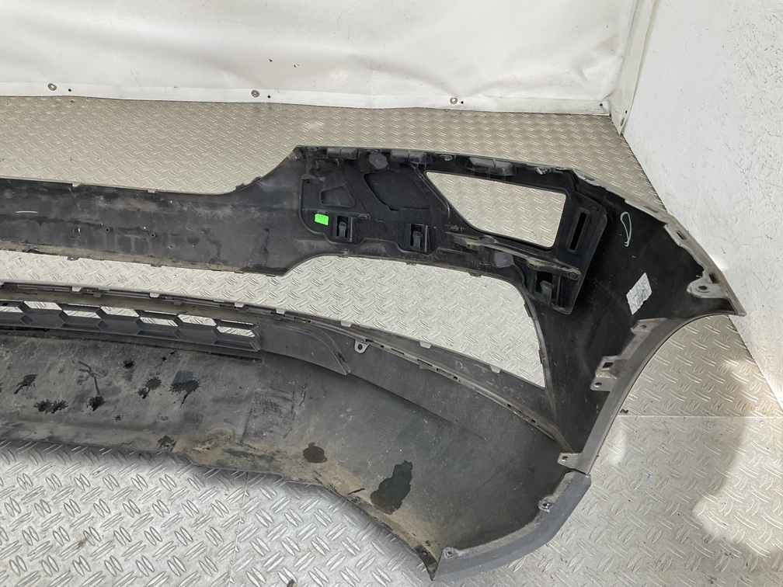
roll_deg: -0.7
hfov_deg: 61.7
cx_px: 392
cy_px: 294
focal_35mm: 29
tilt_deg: -41.3
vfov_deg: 48.2
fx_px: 656
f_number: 1.8
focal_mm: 3
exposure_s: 1/120
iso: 25
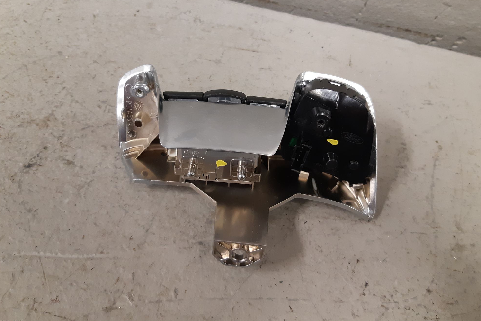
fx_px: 374
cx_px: 246
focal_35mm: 28
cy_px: 137
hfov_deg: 65.5
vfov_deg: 46.3
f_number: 1.7
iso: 160
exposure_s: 1/50
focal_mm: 3.93
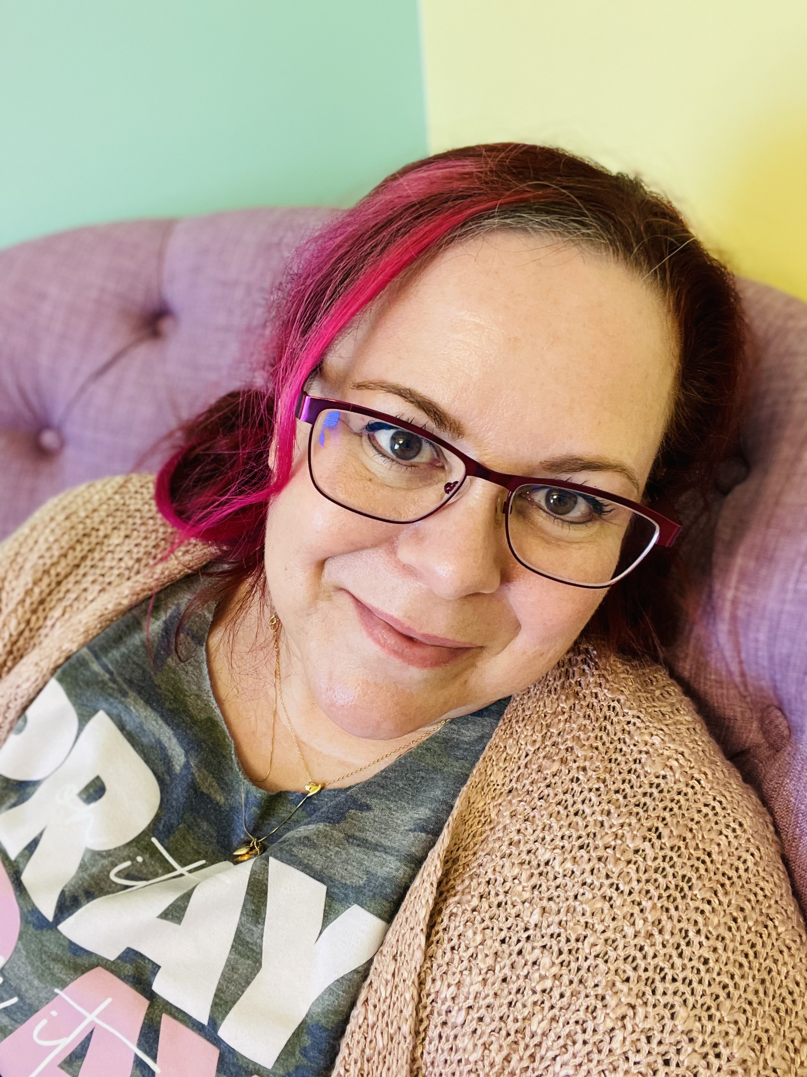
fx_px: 933
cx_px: 404
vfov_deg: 60.0
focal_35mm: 30
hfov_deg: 46.8
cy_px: 538
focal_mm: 2.71
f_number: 2.2
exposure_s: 1/60
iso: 160
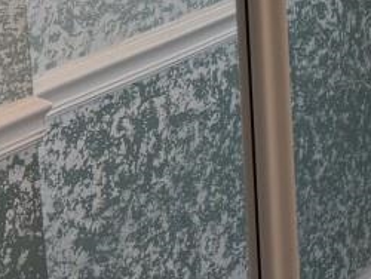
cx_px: 515
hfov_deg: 13.6
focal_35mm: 138
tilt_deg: -7.0
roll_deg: +1.8
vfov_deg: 10.3
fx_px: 1480
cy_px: -175
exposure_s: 1/240
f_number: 1.78
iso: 100
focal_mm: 6.76
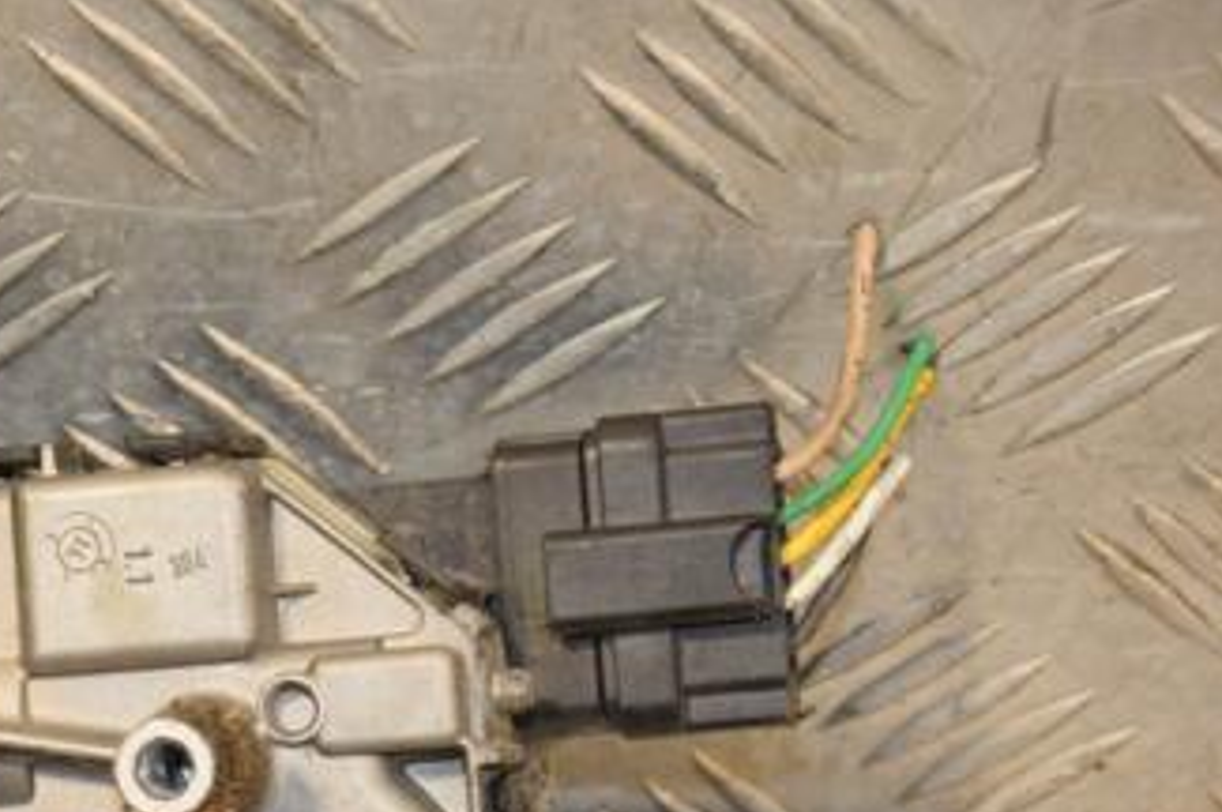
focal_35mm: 183
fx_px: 6205
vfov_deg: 7.5
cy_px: 684
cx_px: 109
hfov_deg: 11.2
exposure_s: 1/160
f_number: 5.3
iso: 800
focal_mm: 66
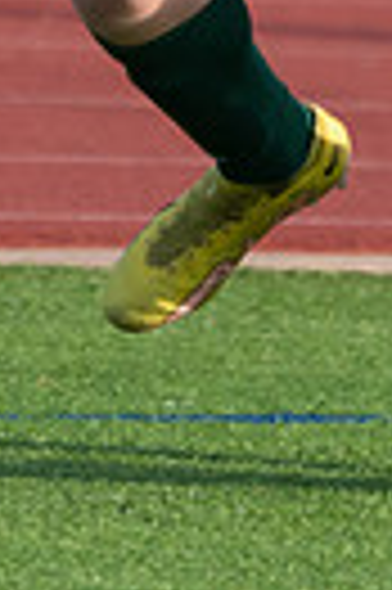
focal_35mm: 2465
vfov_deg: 0.8
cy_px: -446
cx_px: 222
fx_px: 40365
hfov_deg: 0.6
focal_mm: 385
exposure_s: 1/1250
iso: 500
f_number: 5.6
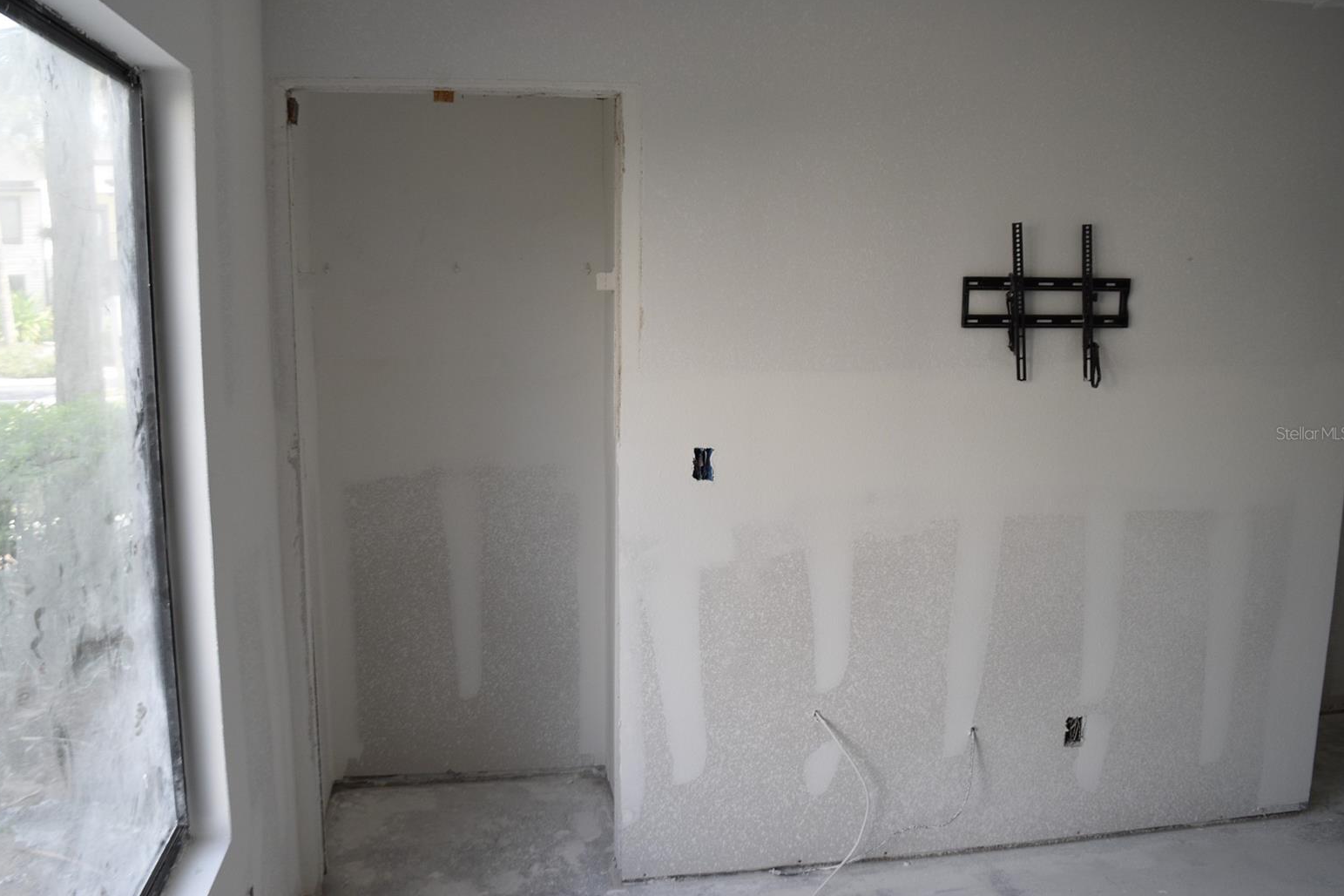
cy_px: 433
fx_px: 1045
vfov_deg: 46.4
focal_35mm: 28
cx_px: 657
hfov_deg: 65.5
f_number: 5.6
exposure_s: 1/125
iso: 400
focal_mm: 18
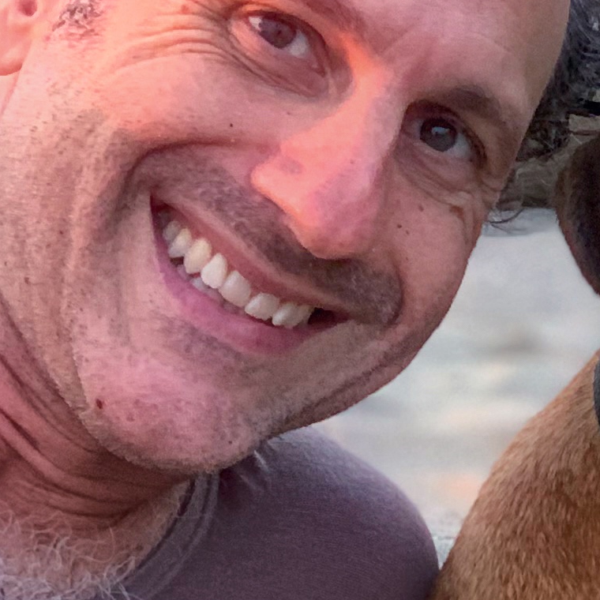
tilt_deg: -6.7
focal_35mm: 244
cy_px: 328
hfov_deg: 7.2
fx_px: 4785
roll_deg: -1.8
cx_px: 299
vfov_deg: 7.2
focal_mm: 6
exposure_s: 1/60
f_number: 2.4
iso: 125
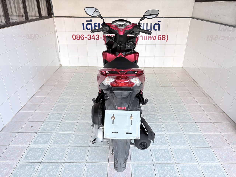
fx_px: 177
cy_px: 88
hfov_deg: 67.3
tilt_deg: -25.5
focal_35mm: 26
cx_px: 118
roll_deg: +0.2
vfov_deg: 53.1
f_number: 1.6
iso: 320
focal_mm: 5.96
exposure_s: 1/60
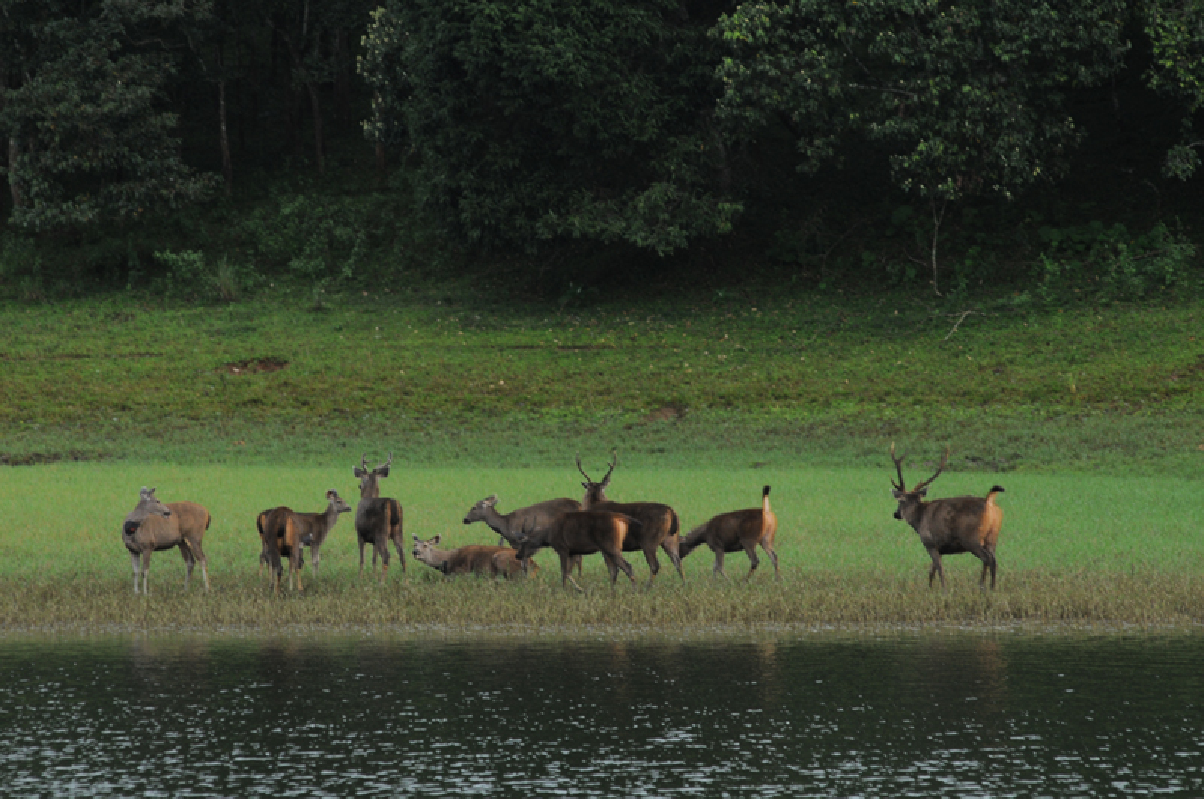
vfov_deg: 4.9
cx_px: 602
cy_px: 400
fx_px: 9268
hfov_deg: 7.4
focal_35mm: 278
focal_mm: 185
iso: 400
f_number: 5
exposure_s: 1/100
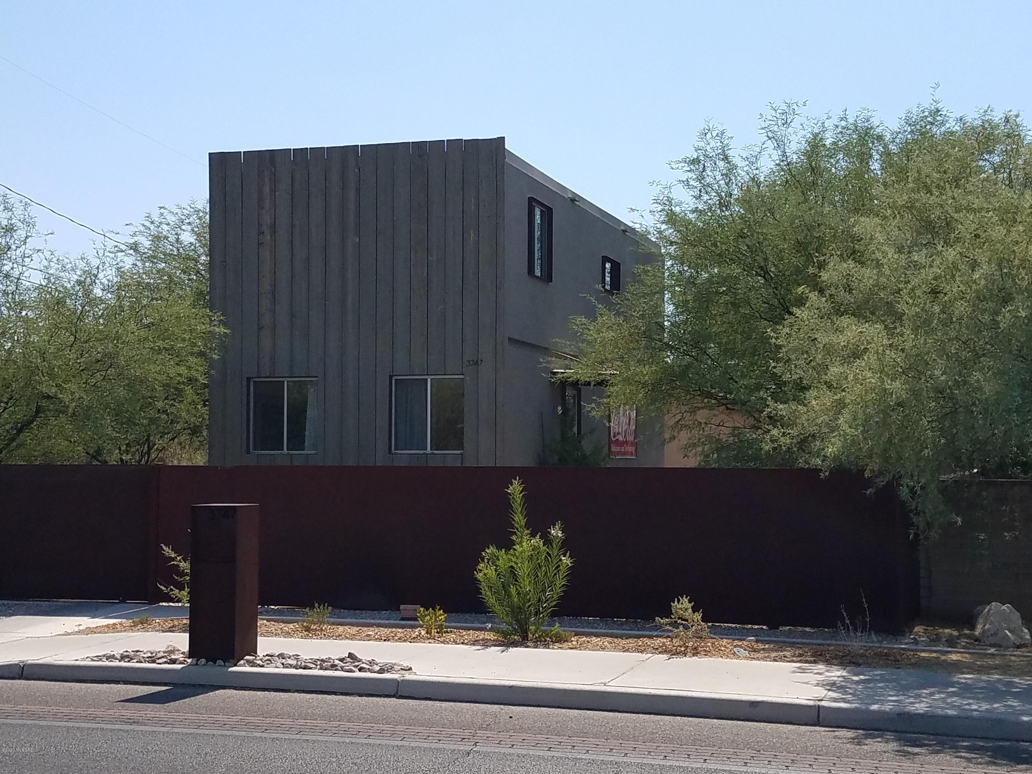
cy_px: 387
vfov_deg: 53.1
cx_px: 516
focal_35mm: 26
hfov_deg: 67.3
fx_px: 775
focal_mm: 4.2
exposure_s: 1/2888
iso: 40
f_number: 1.7
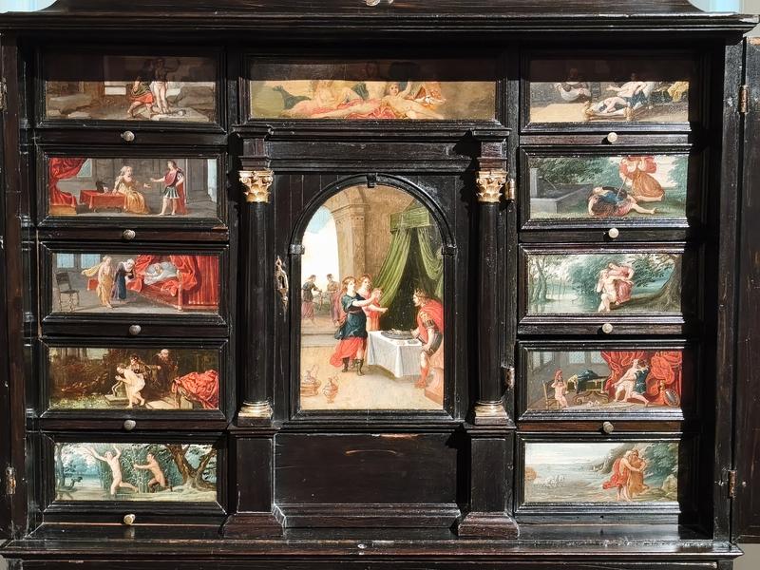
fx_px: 1010
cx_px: 380
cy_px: 285
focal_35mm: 46
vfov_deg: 31.5
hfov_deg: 41.2
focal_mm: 6.14
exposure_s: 1/25
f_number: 1.65
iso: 2500
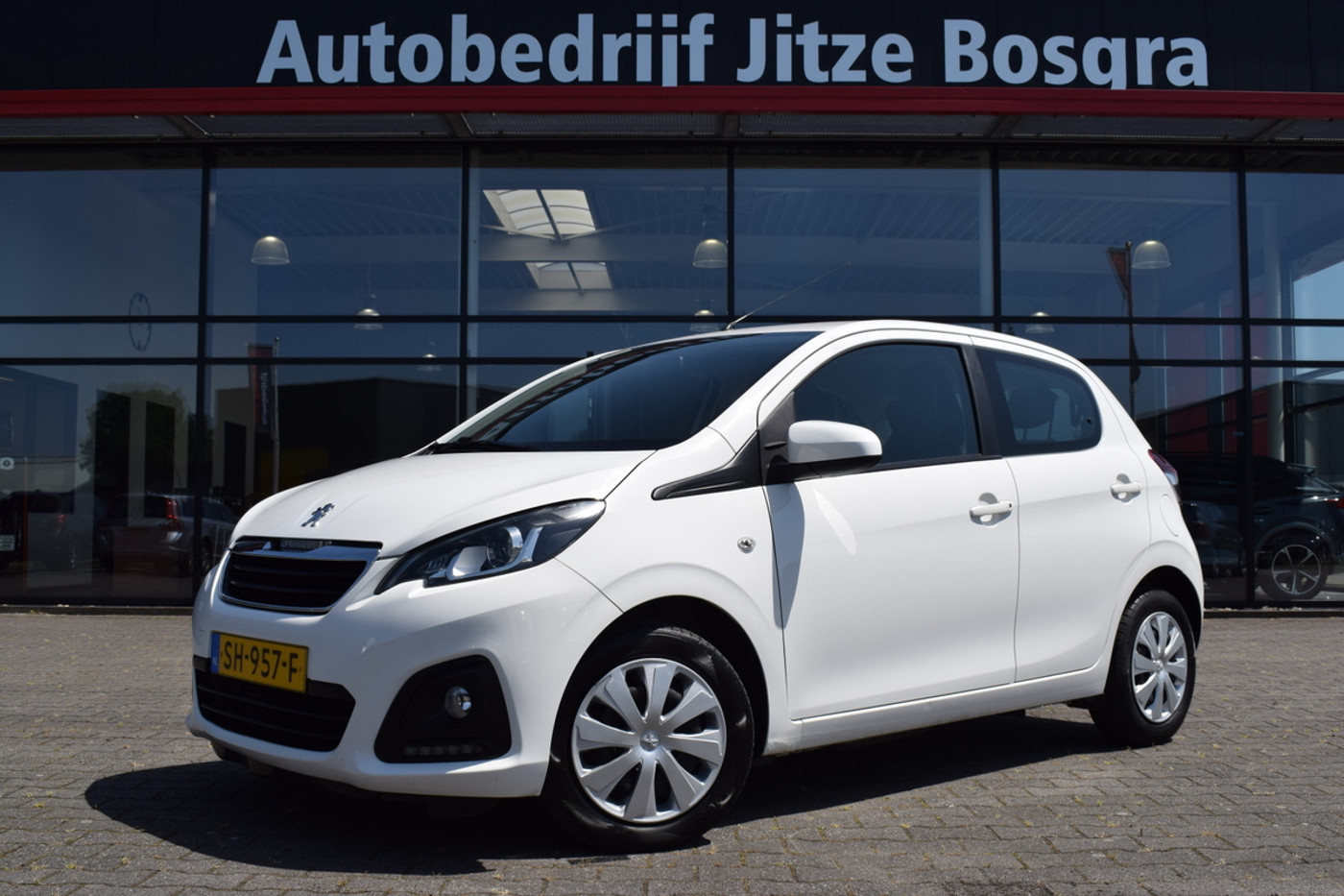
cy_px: 448
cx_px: 672
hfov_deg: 51.3
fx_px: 1400
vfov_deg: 35.5
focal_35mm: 38
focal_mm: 25
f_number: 11
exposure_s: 1/500
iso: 200
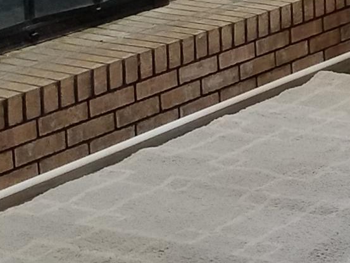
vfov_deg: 10.2
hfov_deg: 13.0
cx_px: 580
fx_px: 1426
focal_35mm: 141
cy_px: -135
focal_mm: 4.2
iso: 160
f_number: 1.7
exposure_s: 1/40
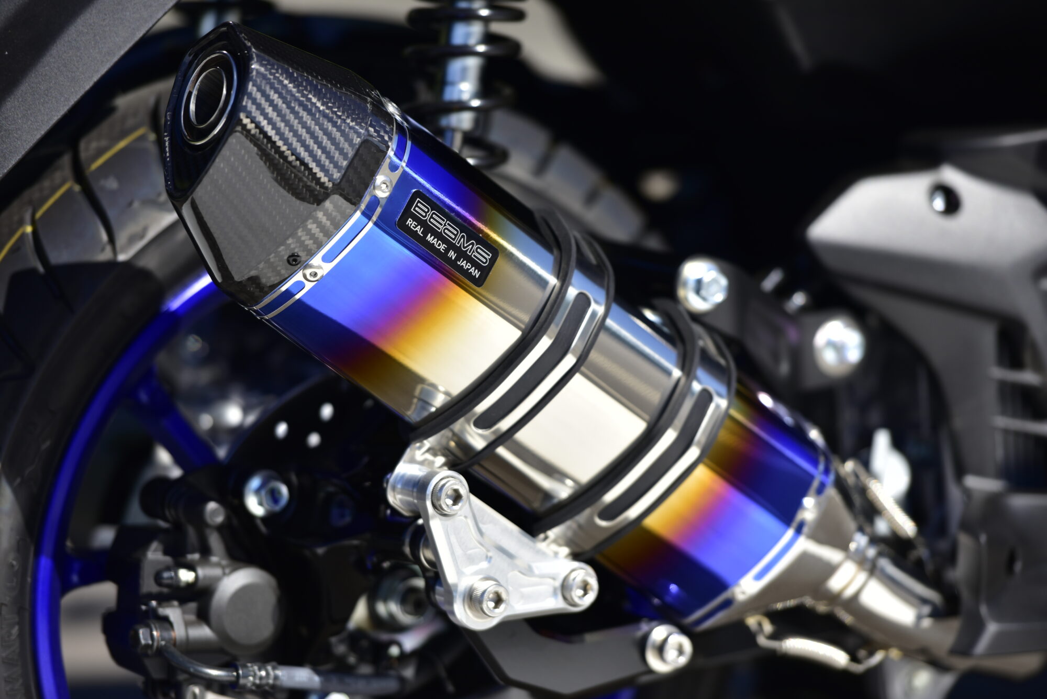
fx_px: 5528
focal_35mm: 190
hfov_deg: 10.8
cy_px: 350
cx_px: 524
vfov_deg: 7.2
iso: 100
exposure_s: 1/1600
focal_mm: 190
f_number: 2.8
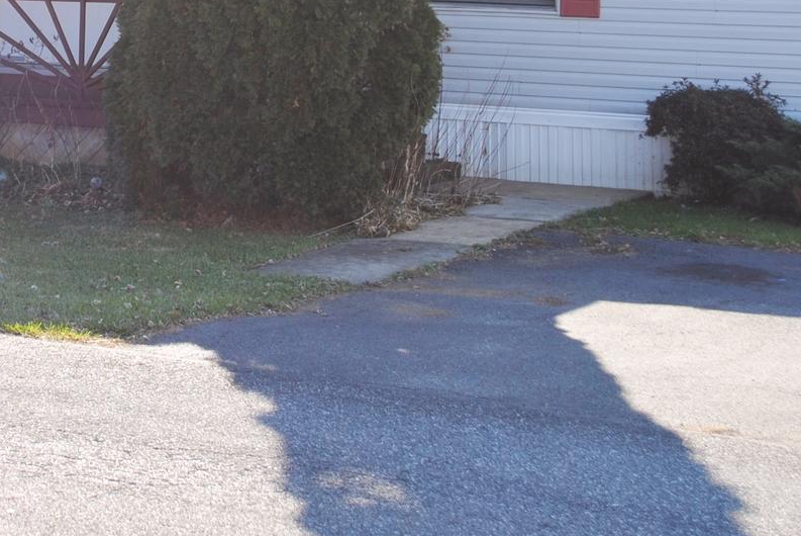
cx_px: -72
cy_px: -74
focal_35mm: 93
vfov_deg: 14.4
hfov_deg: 20.9
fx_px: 2071
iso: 100
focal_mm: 24
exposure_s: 1/200
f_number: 7.1
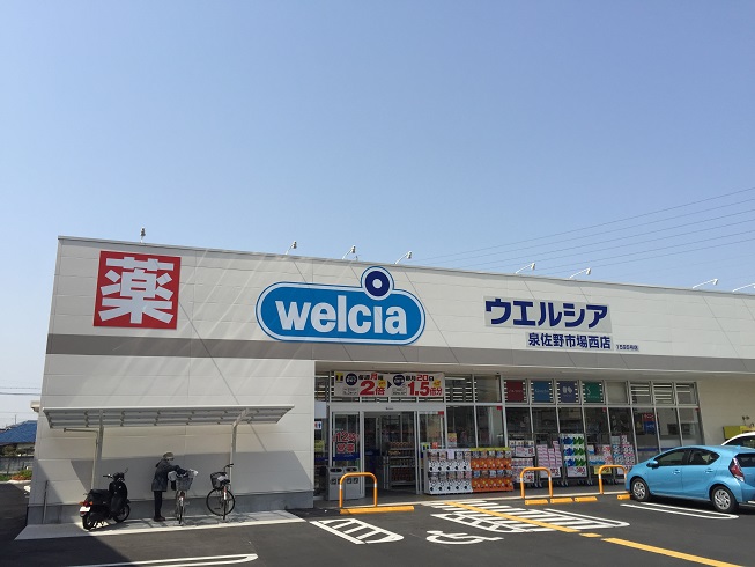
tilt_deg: +15.0
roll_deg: +0.1
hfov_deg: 61.7
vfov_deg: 48.2
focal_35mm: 29
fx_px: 633
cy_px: 284
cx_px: 378
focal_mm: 4.15
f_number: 2.2
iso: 32
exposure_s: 1/2198
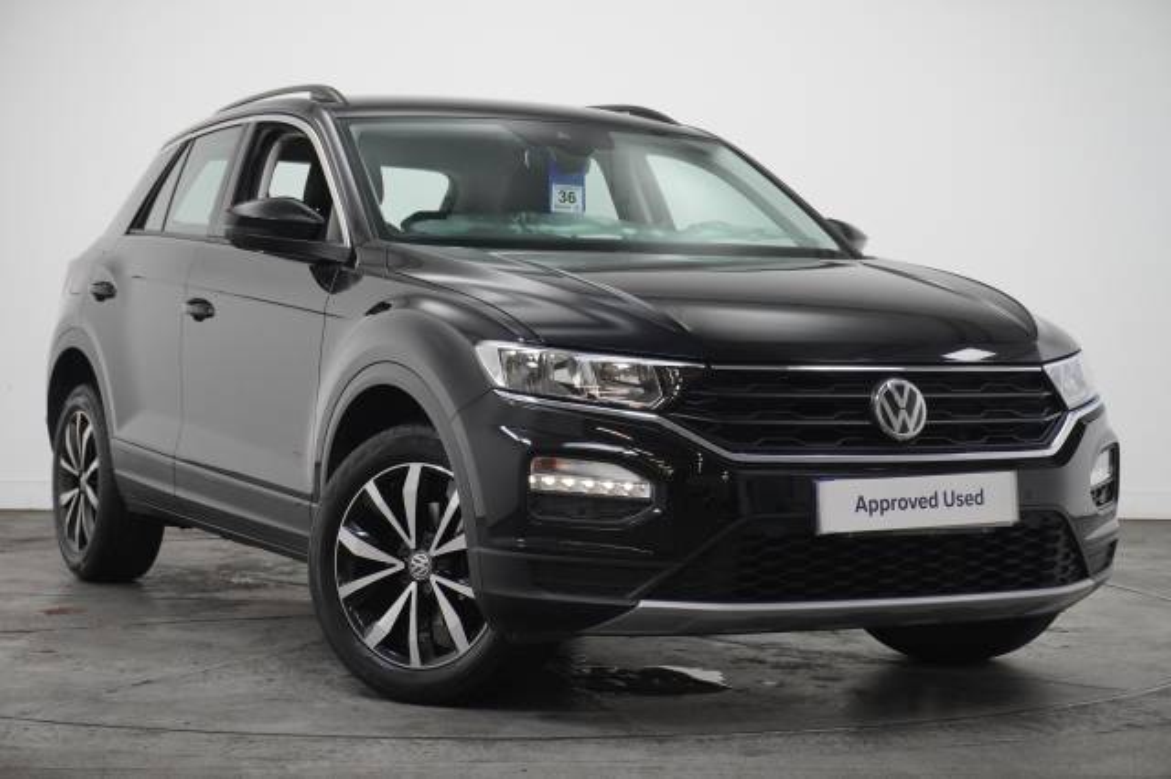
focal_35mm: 69
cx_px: 586
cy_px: 390
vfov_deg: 19.7
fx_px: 2243
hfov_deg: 29.3
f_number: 5.6
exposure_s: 1/200
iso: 3200
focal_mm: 46
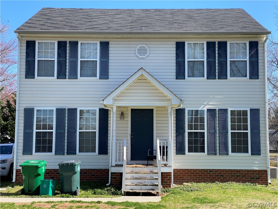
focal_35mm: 52
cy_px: 104
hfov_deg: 36.8
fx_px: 418
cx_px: 139
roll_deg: -0.3
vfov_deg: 28.0
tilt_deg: +5.0
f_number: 2
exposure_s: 1/959
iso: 20
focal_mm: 6
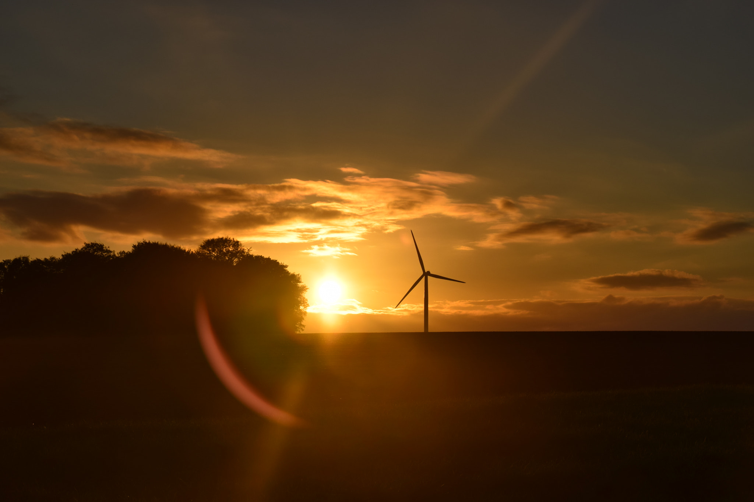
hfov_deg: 26.0
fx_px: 1633
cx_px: 377
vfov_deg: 17.5
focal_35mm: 78
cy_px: 251
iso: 200
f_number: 13
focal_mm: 52
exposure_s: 1/1000
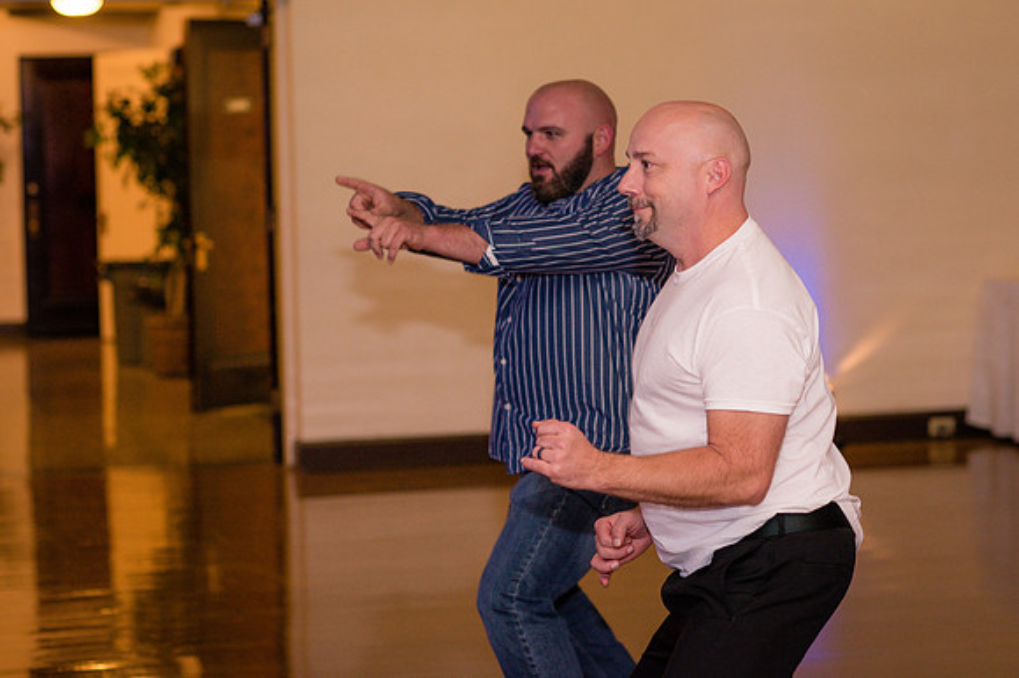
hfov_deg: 20.3
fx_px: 2845
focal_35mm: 101
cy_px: 277
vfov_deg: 13.6
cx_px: 602
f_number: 2.8
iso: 640
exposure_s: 1/125
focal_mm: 85
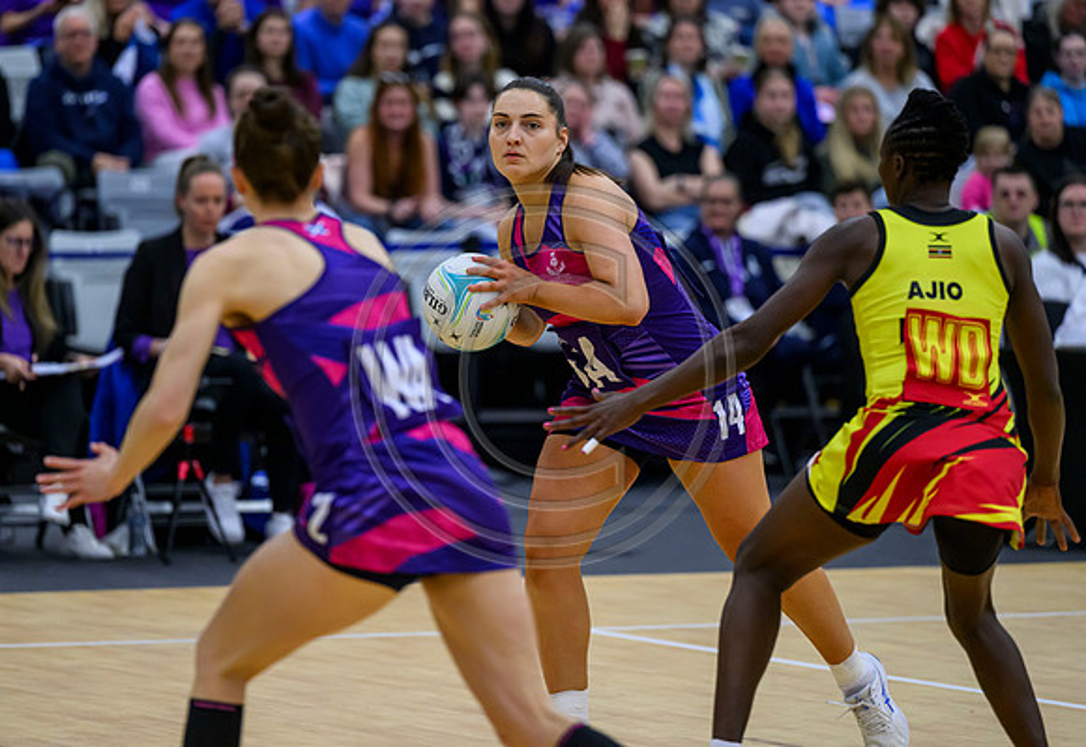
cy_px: 330
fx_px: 6960
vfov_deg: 6.1
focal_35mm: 228
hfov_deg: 8.9
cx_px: 559
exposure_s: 1/1250
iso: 4000
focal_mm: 200
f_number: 3.2
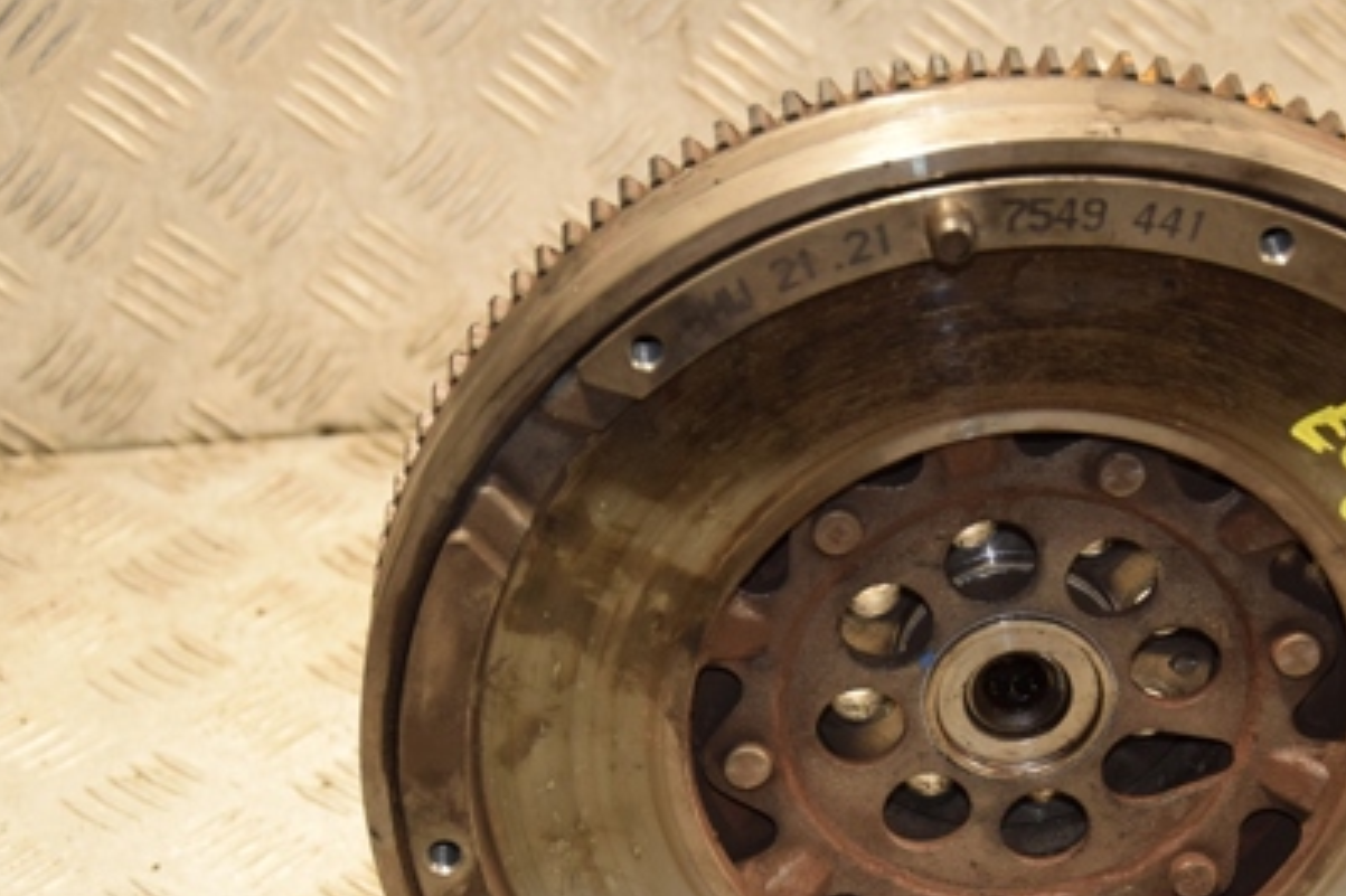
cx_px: 893
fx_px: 4029
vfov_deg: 12.7
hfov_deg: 18.9
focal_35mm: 108
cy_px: 644
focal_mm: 45
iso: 800
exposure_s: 1/100
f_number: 4.8
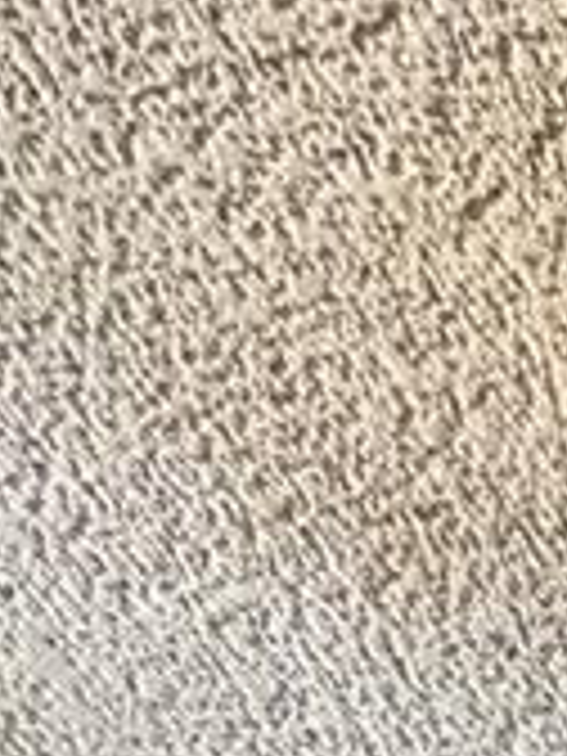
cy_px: 2624
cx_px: 1989
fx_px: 2184
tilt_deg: +2.2
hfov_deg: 9.3
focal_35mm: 100
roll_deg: +1.1
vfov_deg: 9.7
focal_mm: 2.22
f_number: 2.2
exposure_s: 1/121
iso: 200
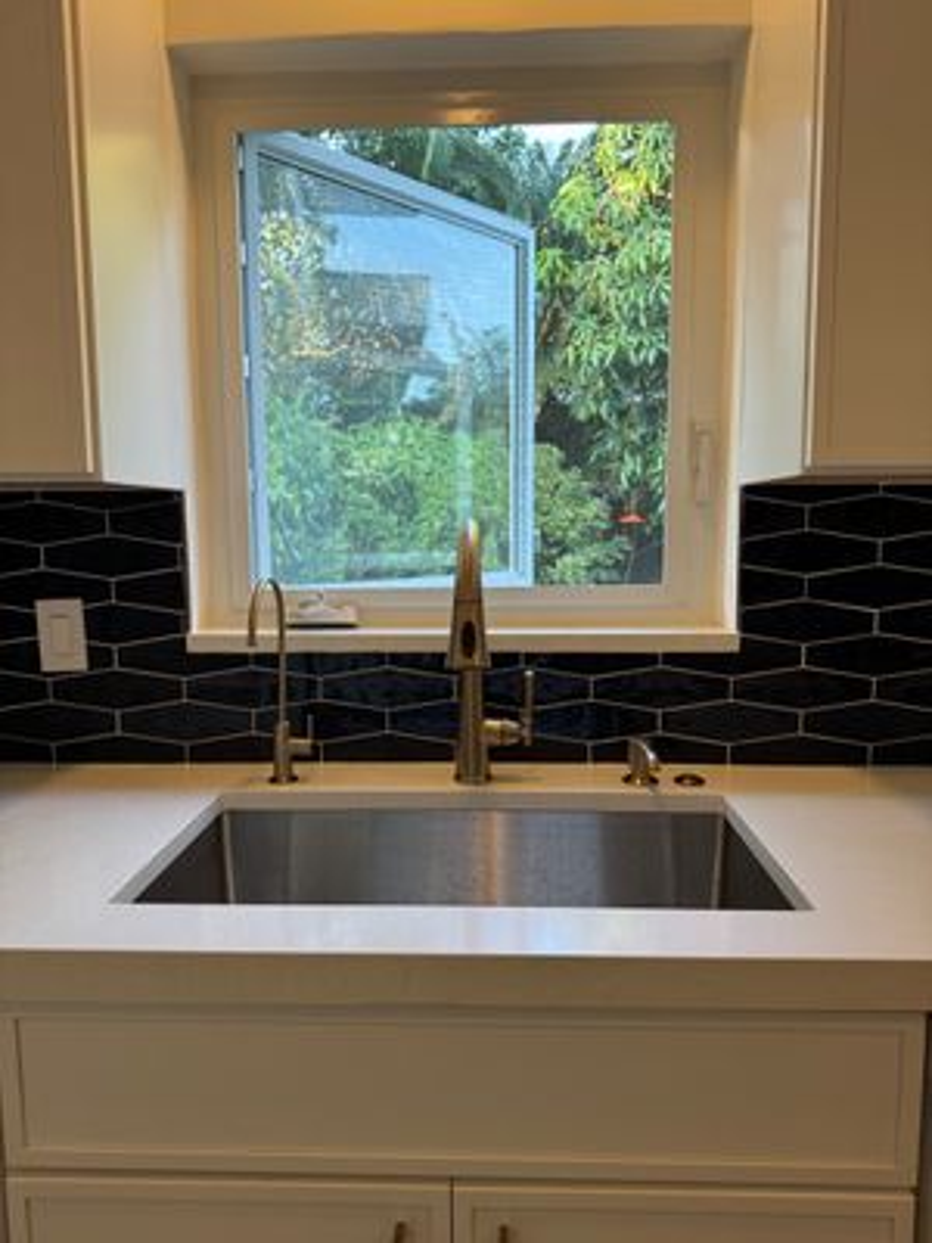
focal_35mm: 24
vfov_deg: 71.6
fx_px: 862
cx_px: 466
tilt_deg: -6.2
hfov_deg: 56.8
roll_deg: +0.6
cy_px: 622
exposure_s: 1/82
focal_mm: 6.76
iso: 200
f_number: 1.78
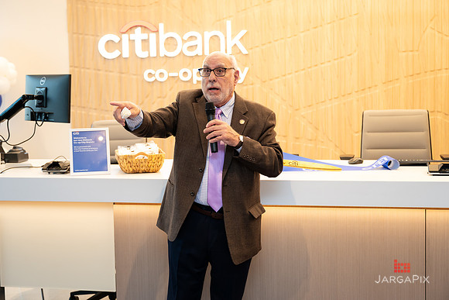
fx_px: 724
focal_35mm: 58
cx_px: 220
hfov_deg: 34.4
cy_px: 141
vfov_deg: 23.4
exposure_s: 1/125
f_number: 3.2
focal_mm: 53
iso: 400
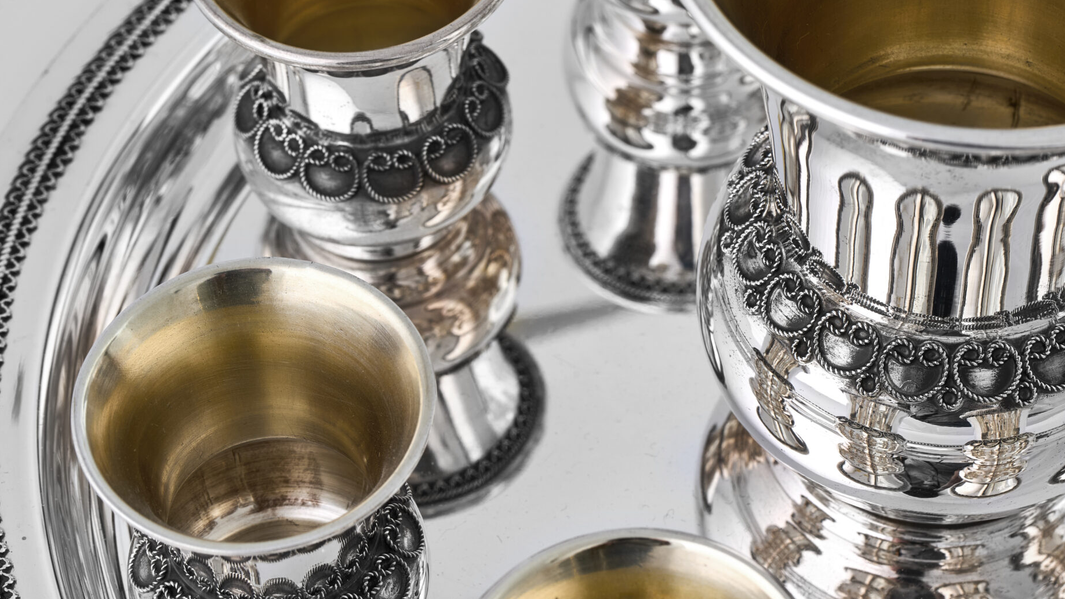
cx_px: 741
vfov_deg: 8.3
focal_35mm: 146
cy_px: 201
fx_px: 4123
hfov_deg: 14.7
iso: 100
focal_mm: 100
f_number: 16
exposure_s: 1/200
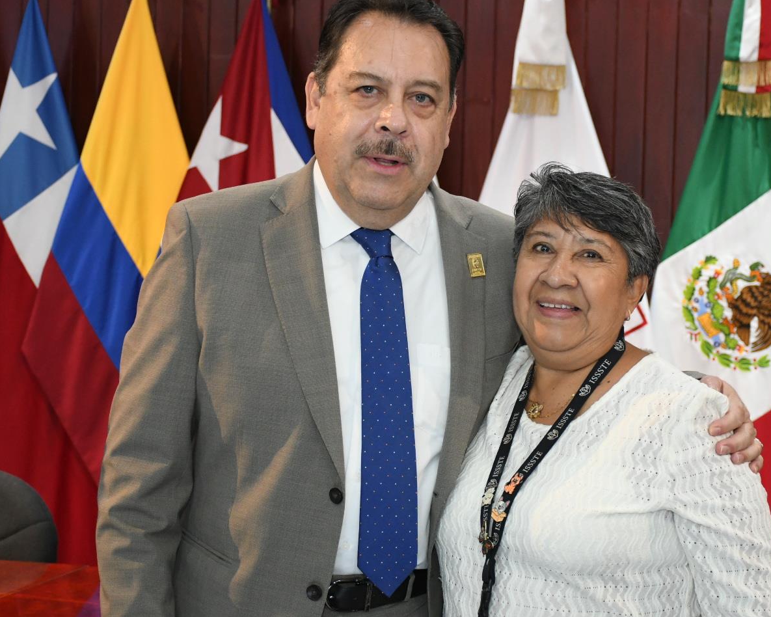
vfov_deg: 19.9
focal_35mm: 77
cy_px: 287
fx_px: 1757
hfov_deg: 24.7
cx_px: 442
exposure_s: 1/100
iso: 2500
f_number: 4.5
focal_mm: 40
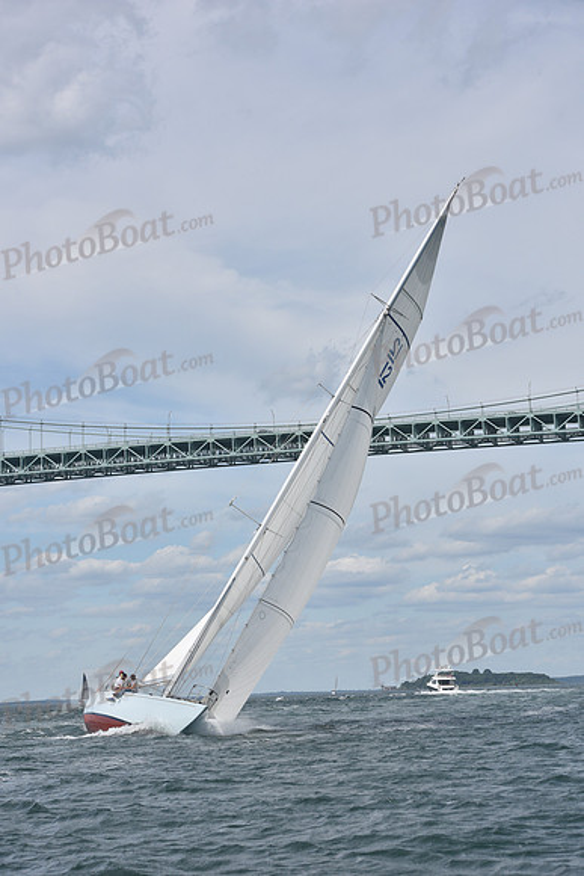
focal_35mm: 75
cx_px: 292
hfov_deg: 18.2
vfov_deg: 27.0
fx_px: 1824
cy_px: 438
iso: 320
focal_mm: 75
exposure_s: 1/800
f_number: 8
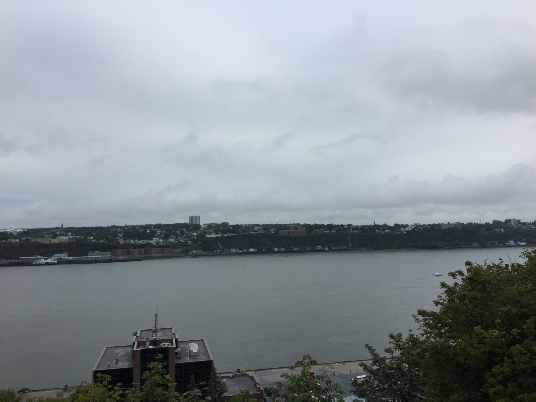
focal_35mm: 29
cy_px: 201
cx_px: 268
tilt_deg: +4.2
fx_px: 449
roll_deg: +1.1
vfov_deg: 48.2
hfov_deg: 61.7
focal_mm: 4.15
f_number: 2.2
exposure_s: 1/1980
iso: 32
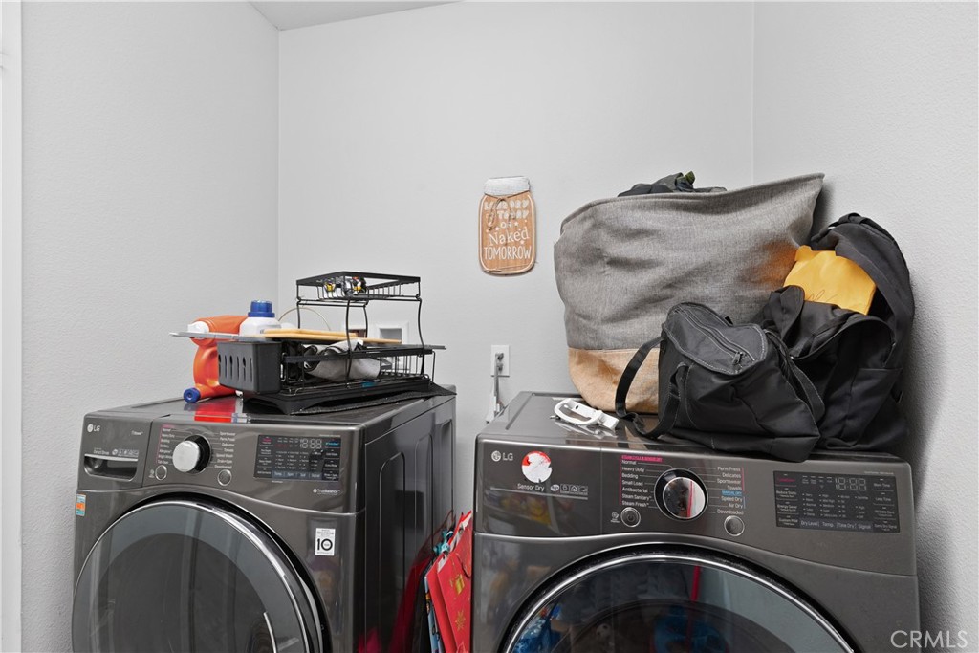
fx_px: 435
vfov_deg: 73.8
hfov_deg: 96.7
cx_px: 490
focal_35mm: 16
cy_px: 326
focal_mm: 16
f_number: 4
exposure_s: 1/15
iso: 1000
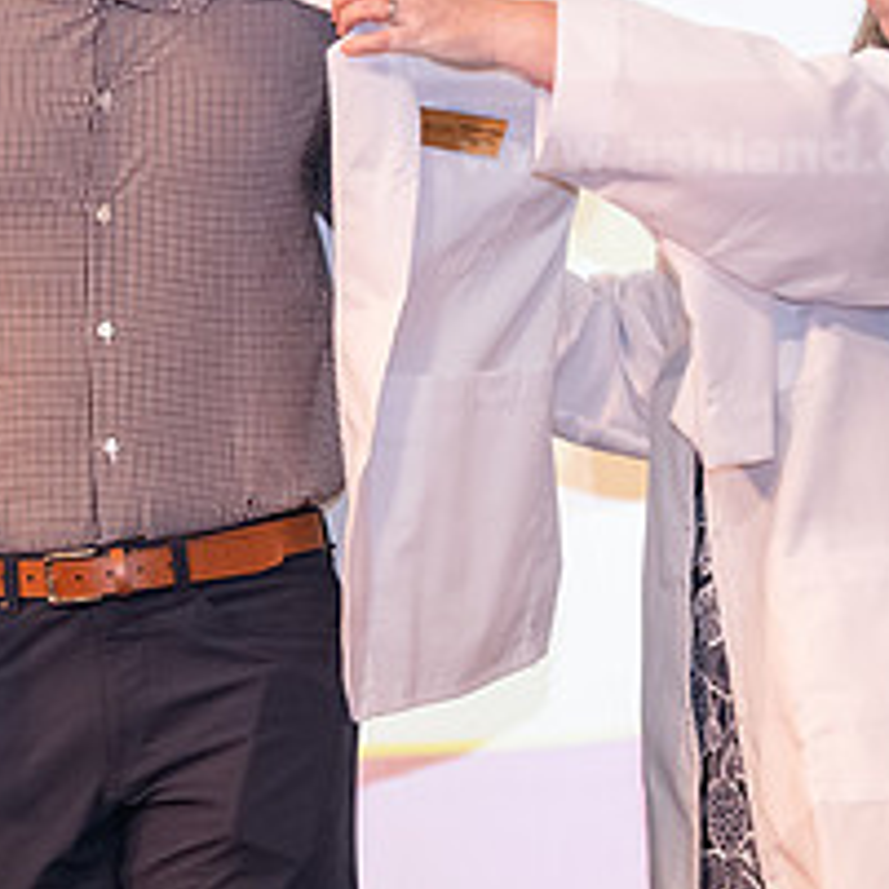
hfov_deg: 6.1
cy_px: 245
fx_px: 8281
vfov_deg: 6.1
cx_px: 257
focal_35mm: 285
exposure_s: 1/200
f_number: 3.2
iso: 3200
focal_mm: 116
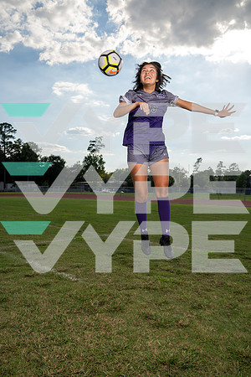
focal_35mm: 29
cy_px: 188
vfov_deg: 63.7
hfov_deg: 45.0
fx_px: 303
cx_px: 126
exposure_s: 1/500
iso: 200
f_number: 7.1
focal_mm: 29
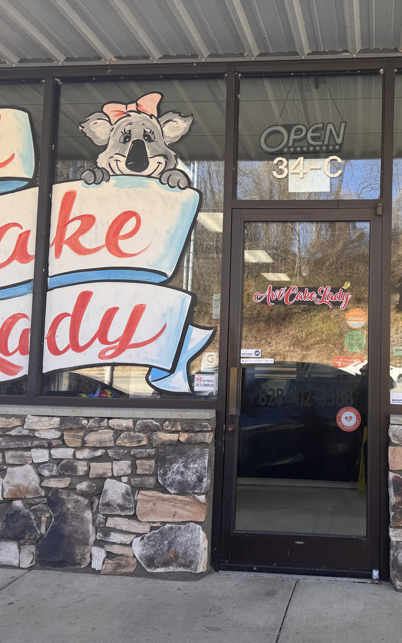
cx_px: 309
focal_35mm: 34
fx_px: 596
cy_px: 321
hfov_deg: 36.3
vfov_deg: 56.7
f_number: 1.78
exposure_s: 1/460
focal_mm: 6.76
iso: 80
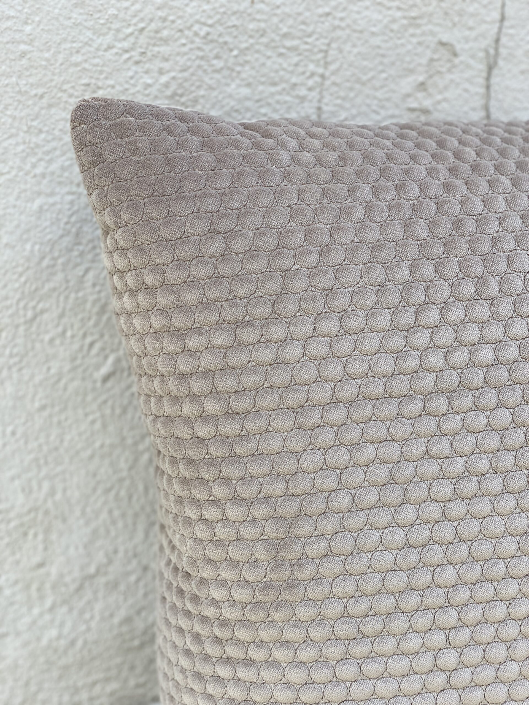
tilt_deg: -19.8
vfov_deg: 36.8
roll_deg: -0.7
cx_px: 264
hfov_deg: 28.0
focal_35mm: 52
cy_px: 352
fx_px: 1060
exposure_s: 1/122
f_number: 2
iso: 20
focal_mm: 6
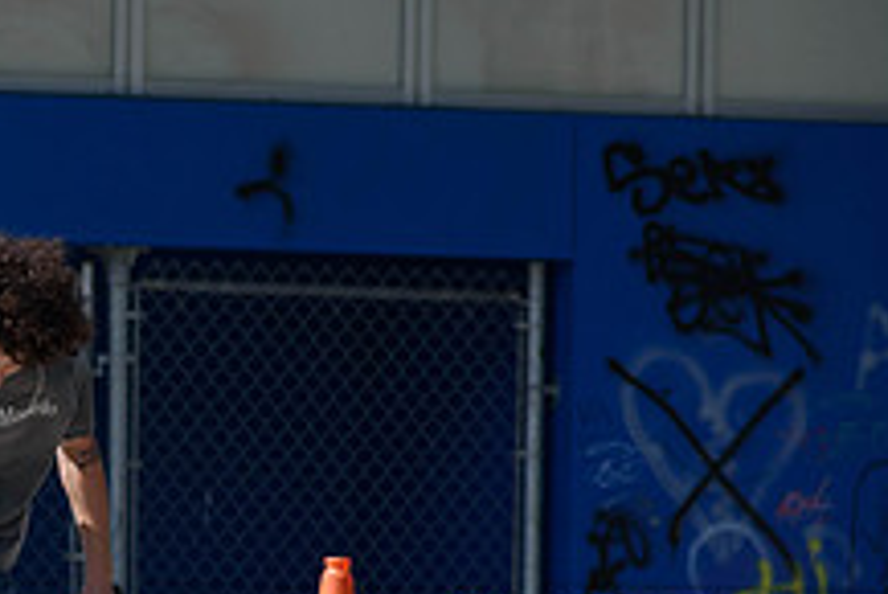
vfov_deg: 2.4
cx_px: -201
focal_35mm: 562
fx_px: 13871
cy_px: 559
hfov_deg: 3.7
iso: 320
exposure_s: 1/2000
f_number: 5.6
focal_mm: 140
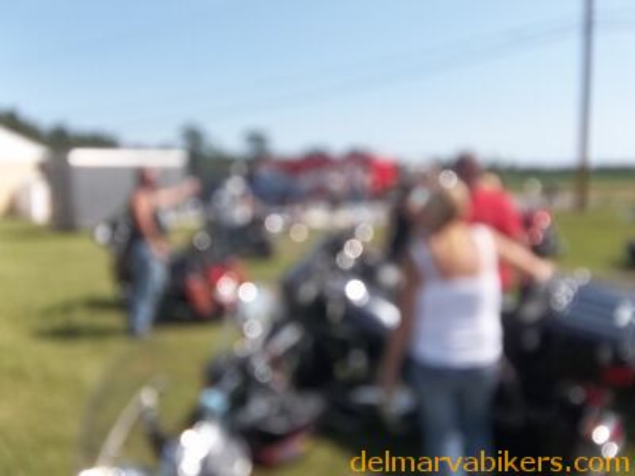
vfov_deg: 51.4
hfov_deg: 65.3
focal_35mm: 27
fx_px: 495
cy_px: 238
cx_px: 318
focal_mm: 4.9
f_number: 8.9
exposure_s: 1/125
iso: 80
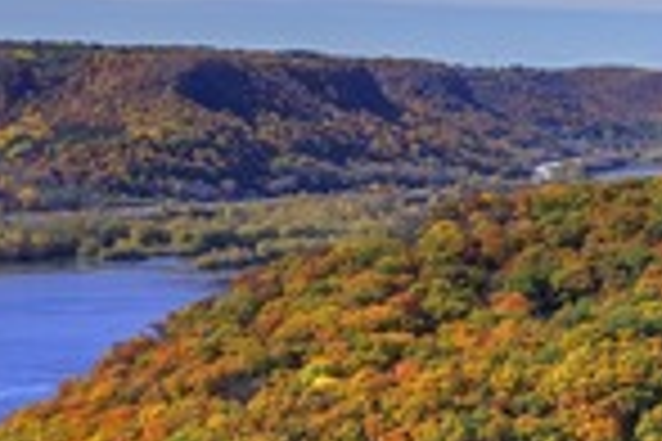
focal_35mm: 133
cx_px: 1031
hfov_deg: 14.3
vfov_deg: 10.2
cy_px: 513
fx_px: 2446
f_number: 11
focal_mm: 35
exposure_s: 1/500
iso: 400
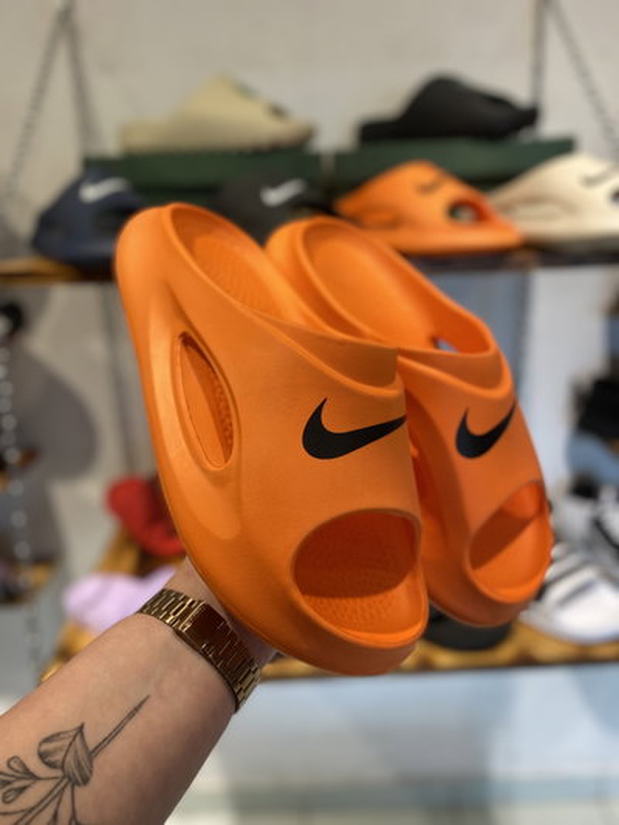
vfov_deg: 67.3
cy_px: 412
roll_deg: +0.7
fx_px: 620
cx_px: 310
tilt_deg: -18.4
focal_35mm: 26
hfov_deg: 53.1
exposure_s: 1/100
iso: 80
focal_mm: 4.25
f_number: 1.8
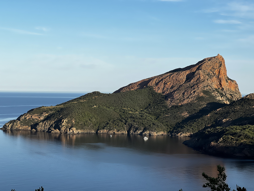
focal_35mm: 77
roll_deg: -0.7
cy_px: 96
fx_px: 565
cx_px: 127
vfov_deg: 19.1
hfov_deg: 25.3
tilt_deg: -0.3
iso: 32
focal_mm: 9
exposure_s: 1/681
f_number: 2.8
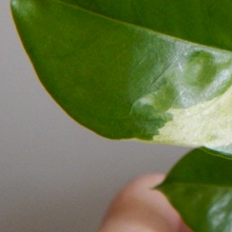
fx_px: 660
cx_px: 316
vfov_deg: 19.3
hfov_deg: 18.3
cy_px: -5
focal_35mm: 87
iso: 400
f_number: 3.2
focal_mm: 5.6
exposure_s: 1/60
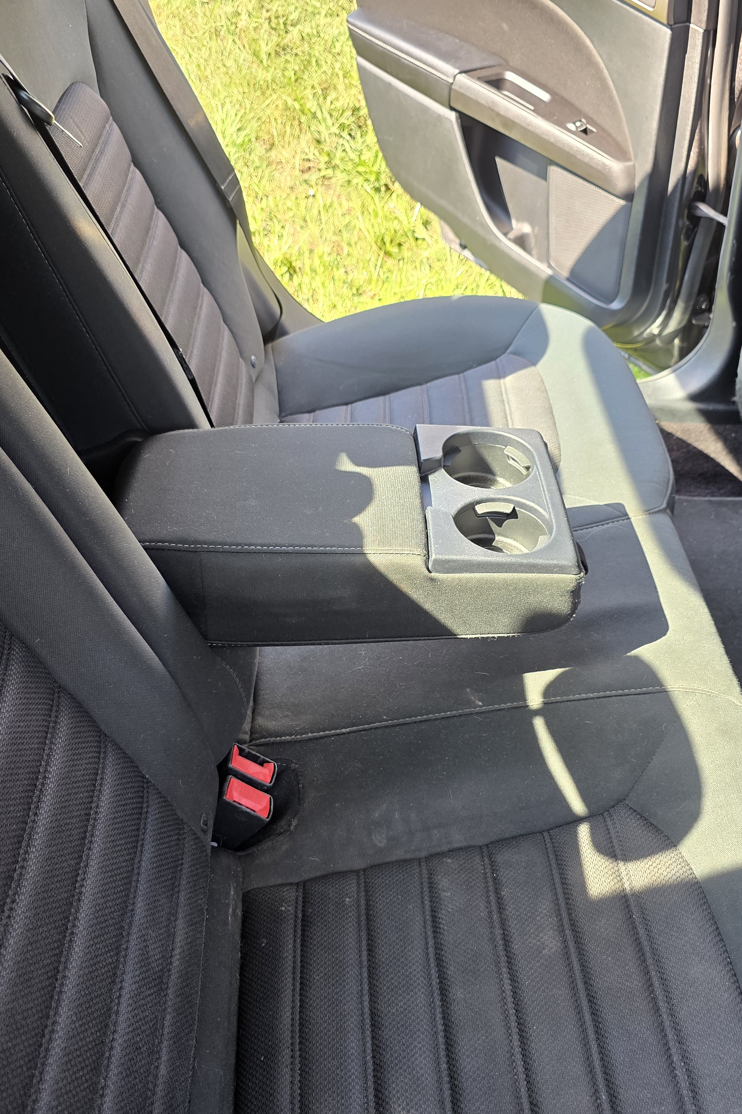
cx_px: 354
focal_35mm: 32
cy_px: 556
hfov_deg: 41.1
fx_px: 989
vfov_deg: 58.7
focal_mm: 6.3
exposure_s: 1/180
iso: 125
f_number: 1.7
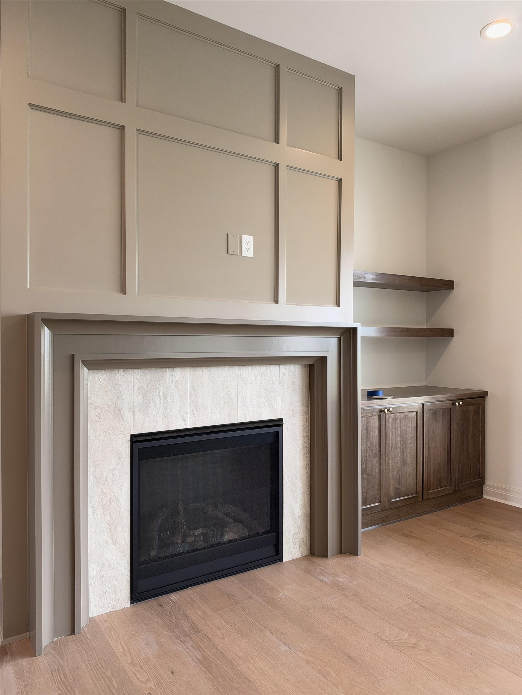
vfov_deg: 71.6
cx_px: 261
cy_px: 348
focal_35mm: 24
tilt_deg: +0.1
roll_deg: -0.9
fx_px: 483
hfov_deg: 56.8
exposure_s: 1/120
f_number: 1.8
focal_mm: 6.93
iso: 160
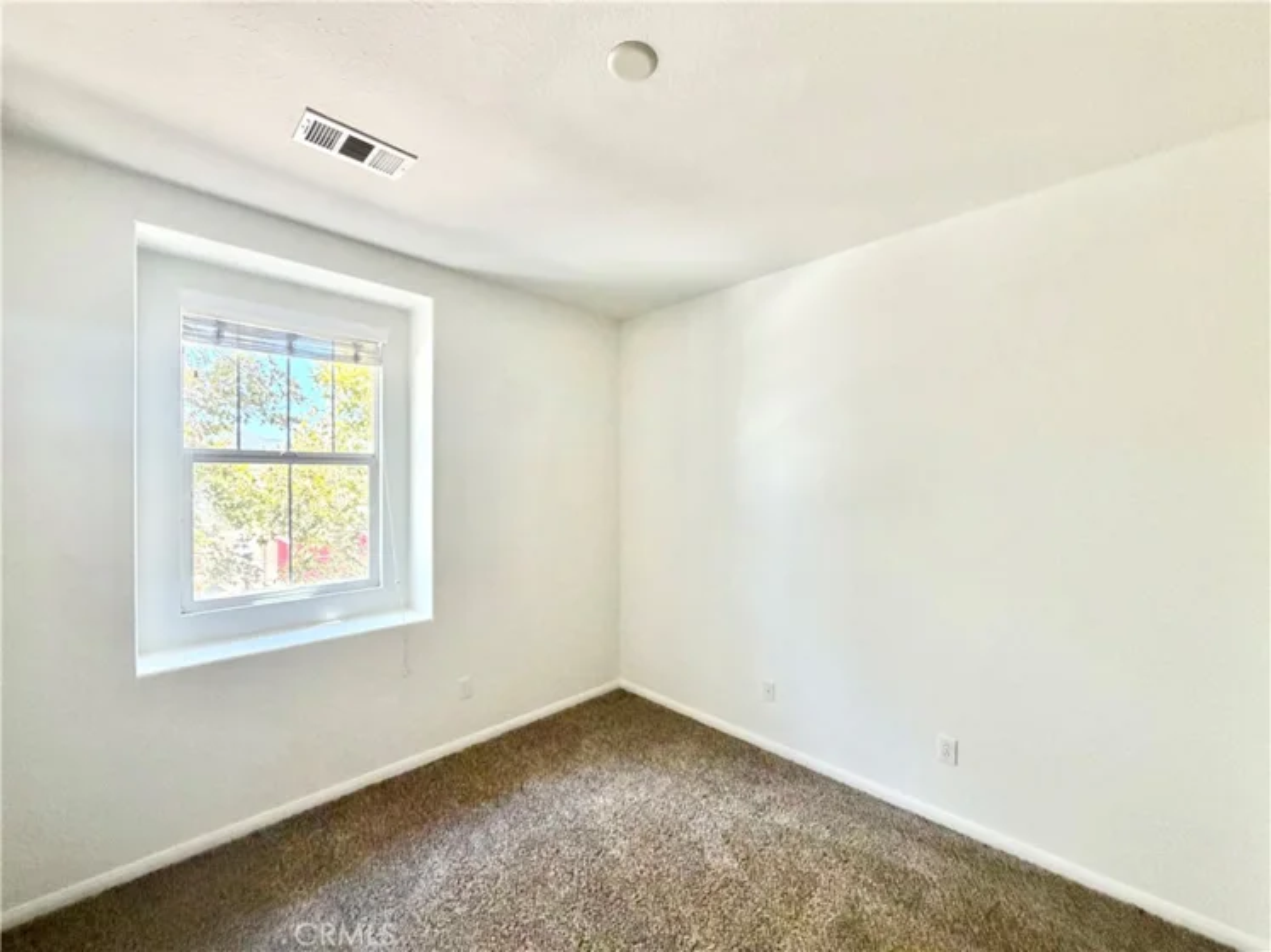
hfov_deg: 102.1
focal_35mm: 14
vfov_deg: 85.7
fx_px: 514
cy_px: 476
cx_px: 636
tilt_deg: -0.1
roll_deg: +0.1
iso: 320
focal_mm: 2.22
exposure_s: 1/101
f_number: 2.2
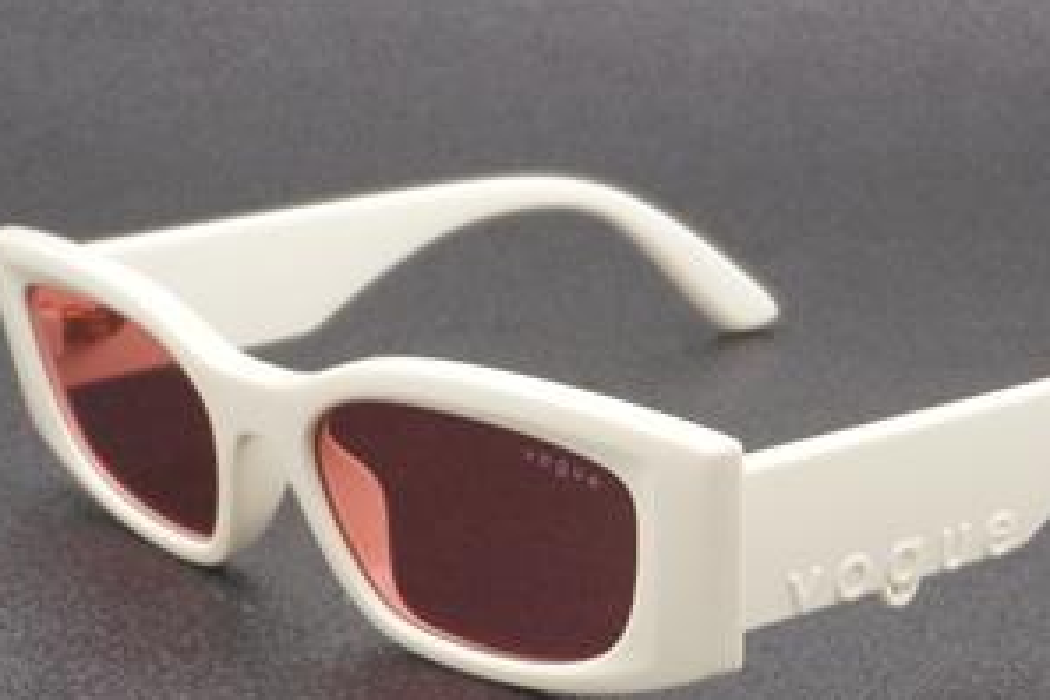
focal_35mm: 101
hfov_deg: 20.2
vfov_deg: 13.5
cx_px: 661
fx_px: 2946
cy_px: 453
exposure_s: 1.3
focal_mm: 50
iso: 100
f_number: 32
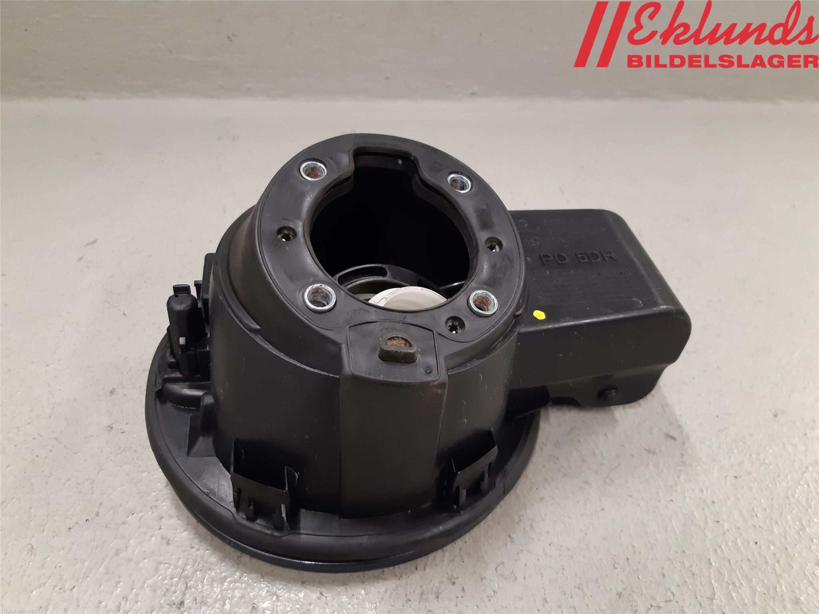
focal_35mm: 26
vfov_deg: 53.1
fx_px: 615
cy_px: 307
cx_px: 410
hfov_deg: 67.3
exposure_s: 1/50
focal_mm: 3.93
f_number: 1.7
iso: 160
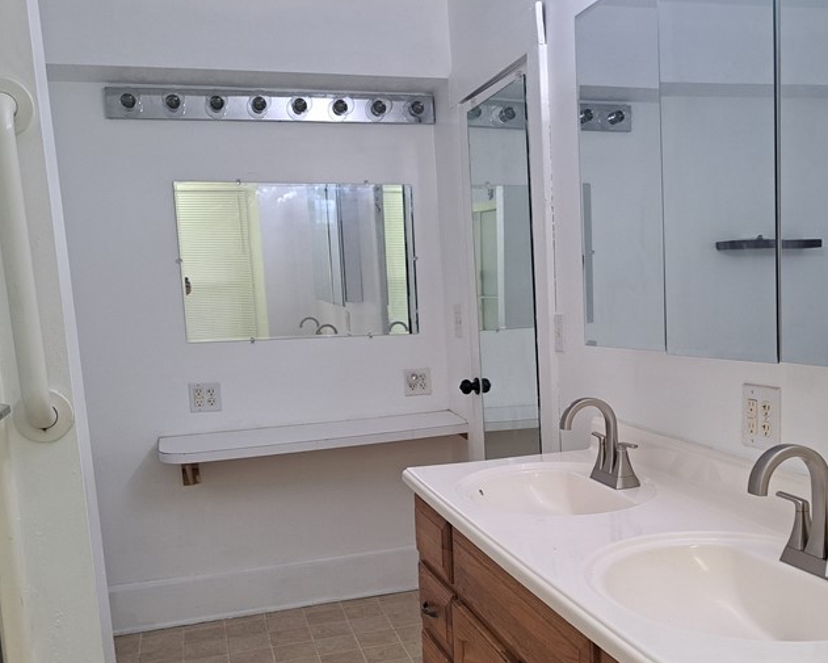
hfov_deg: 47.5
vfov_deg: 38.8
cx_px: 521
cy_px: 429
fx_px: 931
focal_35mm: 38
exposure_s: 1/60
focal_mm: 5.23
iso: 125
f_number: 1.8
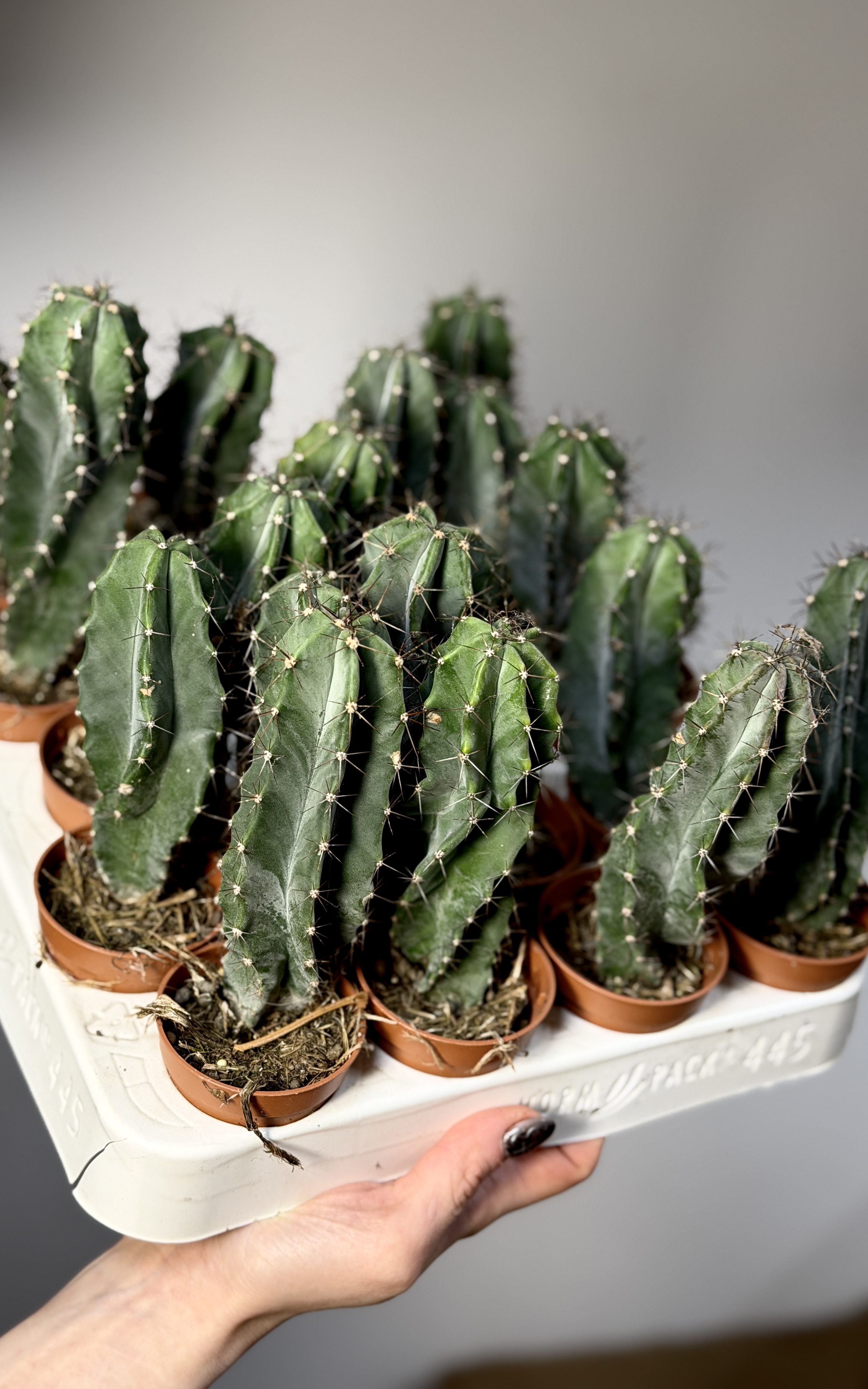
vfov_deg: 39.6
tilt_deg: -11.1
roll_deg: +0.2
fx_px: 1931
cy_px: 695
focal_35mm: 51
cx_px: 369
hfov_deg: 25.3
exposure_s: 1/121
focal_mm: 6.76
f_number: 1.78
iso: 80
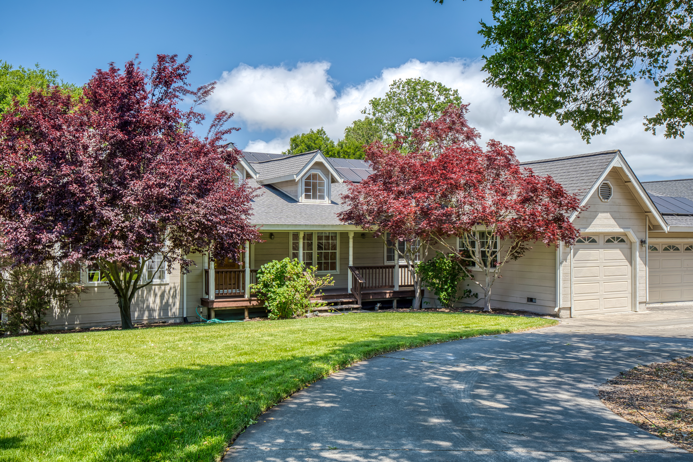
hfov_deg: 54.4
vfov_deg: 37.9
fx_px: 674
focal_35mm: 35
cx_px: 346
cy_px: 231
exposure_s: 1/60
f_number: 9.5
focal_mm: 35
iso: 200
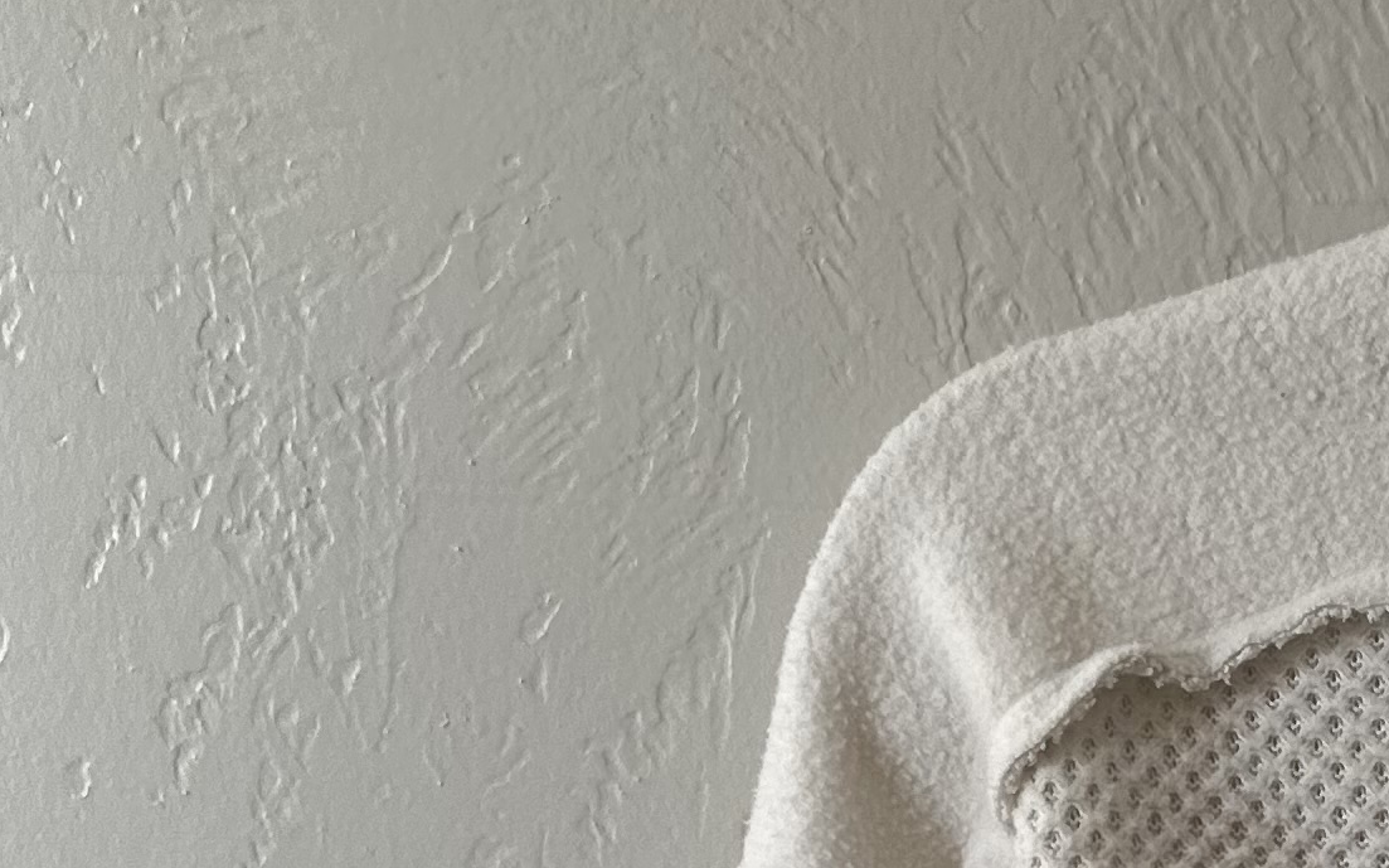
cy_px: 1343
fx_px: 3520
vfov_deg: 13.2
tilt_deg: -13.4
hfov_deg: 20.3
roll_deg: +0.0
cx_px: 1849
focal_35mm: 93
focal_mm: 6.86
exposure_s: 1/150
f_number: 1.78
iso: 64
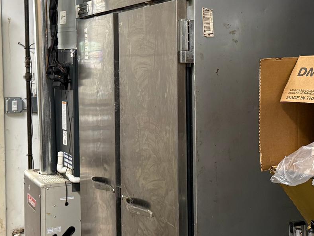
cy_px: 105
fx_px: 562
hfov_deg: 31.2
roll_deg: +0.7
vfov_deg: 23.6
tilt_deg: -5.3
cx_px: 172
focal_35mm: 62
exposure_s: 1/40
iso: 320
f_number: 1.78
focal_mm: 6.76
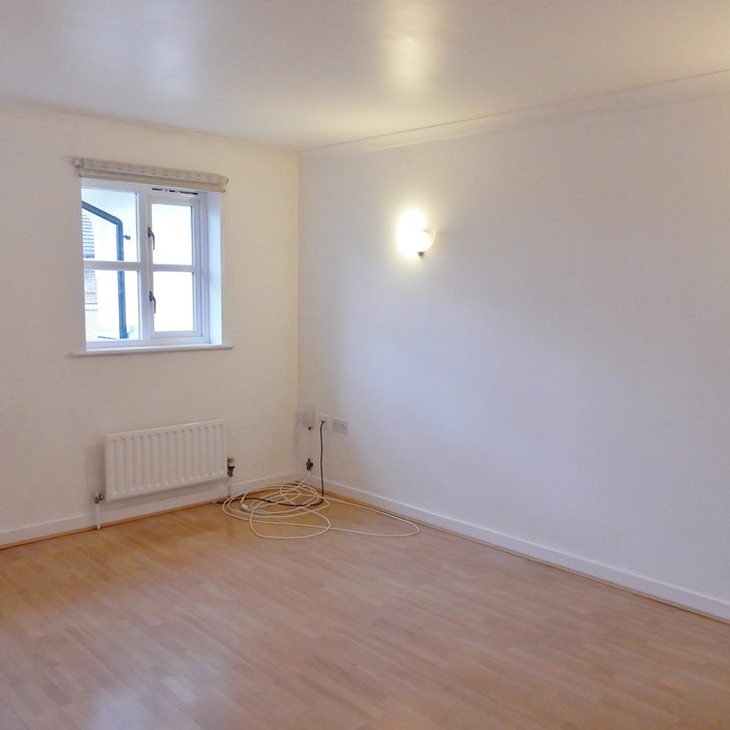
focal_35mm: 30
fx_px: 716
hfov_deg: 53.7
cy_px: 359
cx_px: 435
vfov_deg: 54.0
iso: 360
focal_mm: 4.5
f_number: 3.7
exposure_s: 1/30
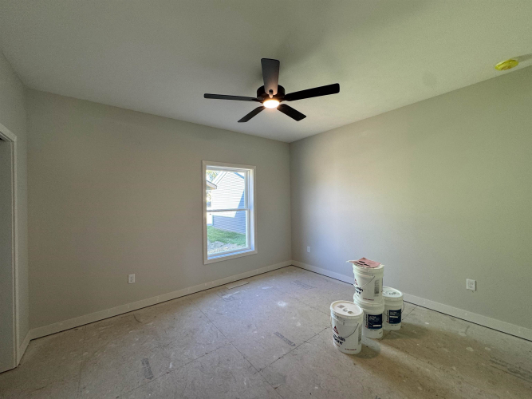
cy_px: 200
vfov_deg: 85.7
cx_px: 266
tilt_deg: +0.7
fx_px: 215
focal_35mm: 14
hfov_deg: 102.1
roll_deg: +1.4
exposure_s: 1/120
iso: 125
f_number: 2.2
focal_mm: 2.22
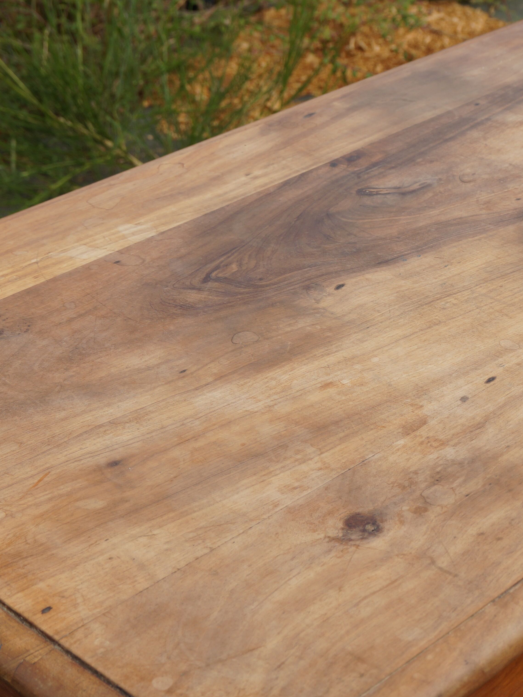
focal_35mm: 77
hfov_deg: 19.1
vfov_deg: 25.3
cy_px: 388
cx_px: 367
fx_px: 1551
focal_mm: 30
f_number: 8
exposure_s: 1/200
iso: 100
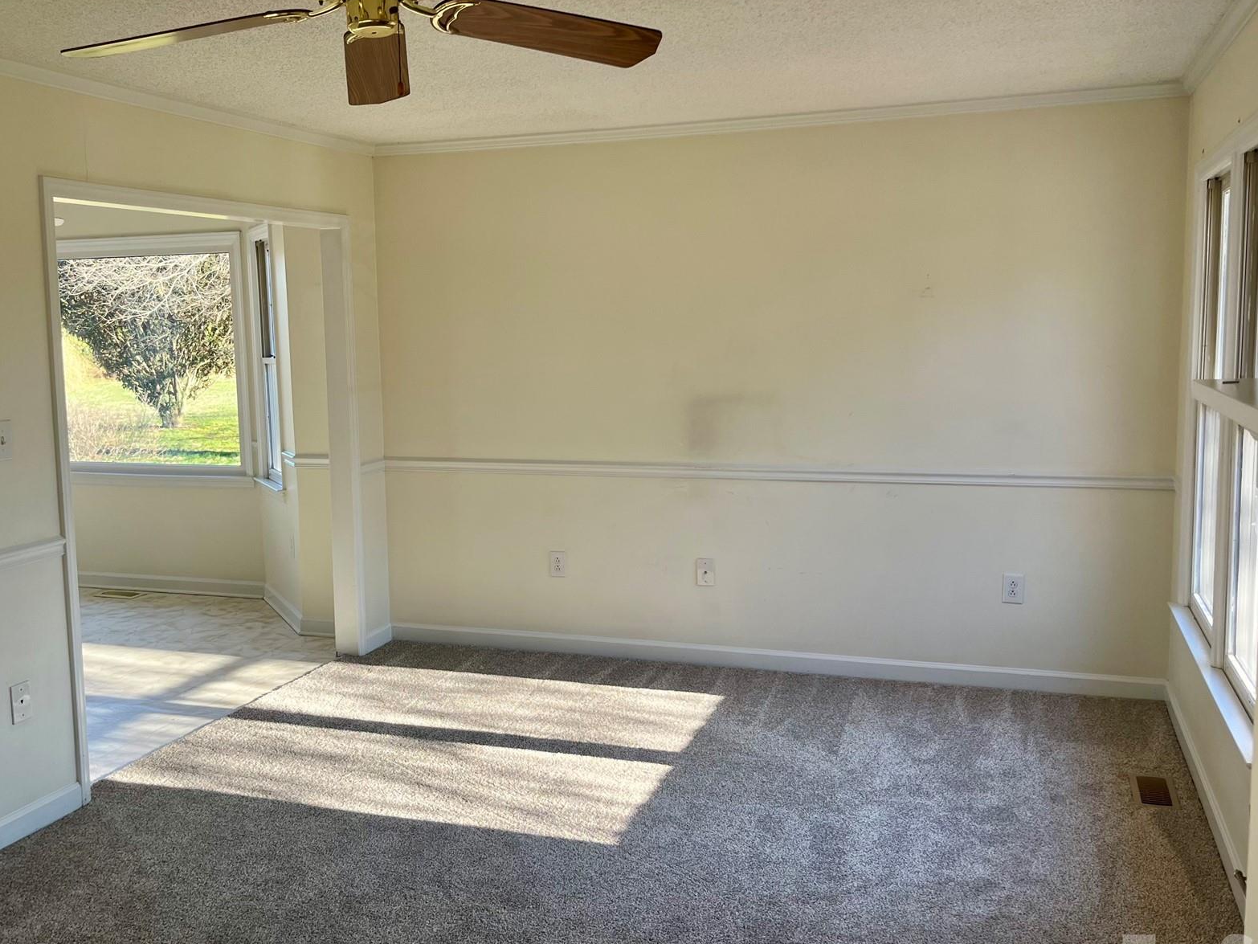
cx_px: 565
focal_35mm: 34
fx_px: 1236
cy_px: 468
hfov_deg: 53.9
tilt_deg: -6.5
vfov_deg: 41.8
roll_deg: +1.4
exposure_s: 1/170
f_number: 1.6
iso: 40
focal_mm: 5.1
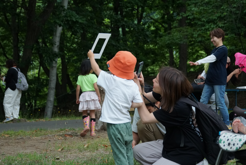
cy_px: 82
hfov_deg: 21.6
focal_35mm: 94
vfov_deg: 14.5
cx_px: 123
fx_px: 646
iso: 1600
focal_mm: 63
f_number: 5.6
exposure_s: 1/160
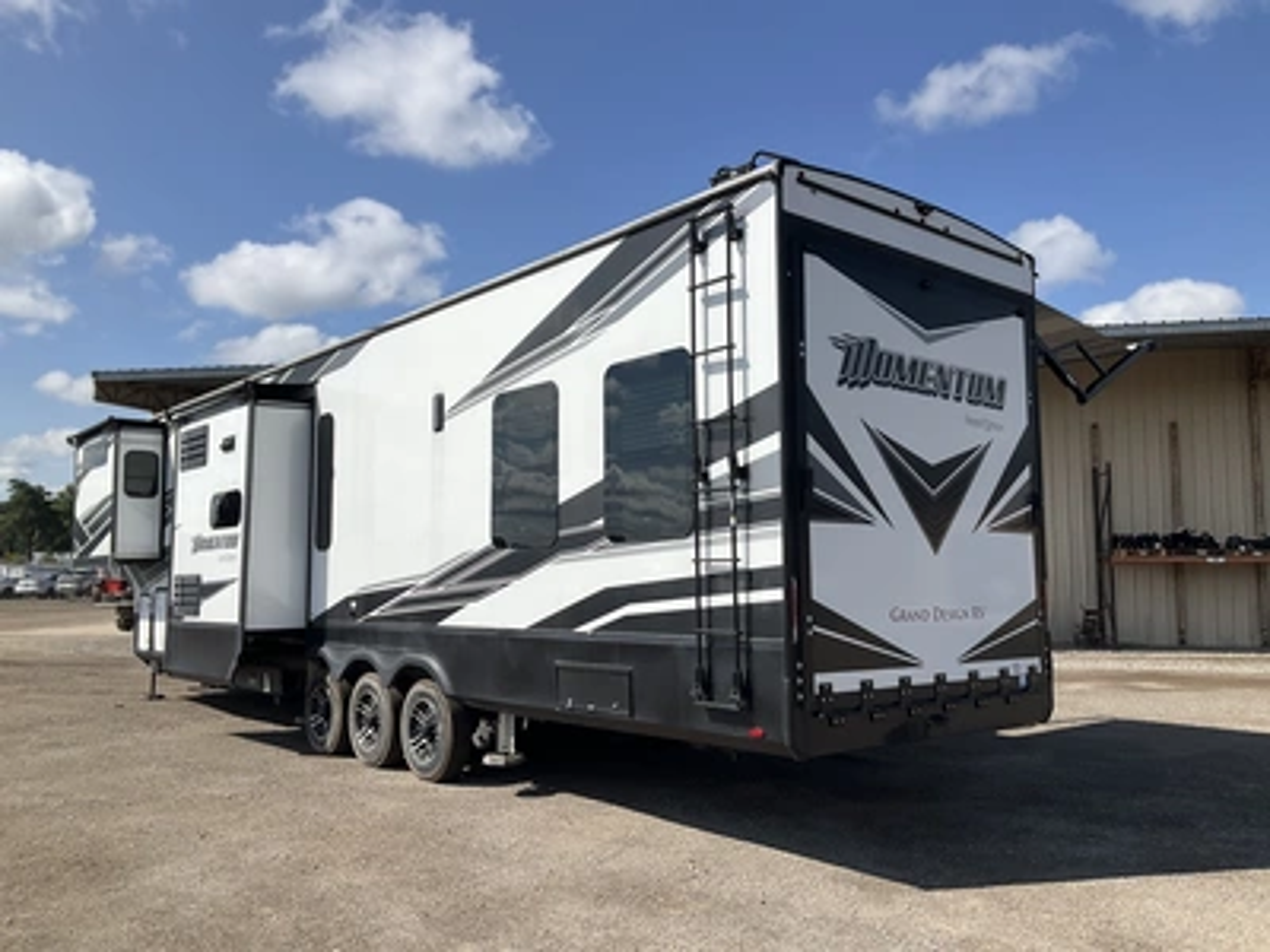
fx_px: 1064
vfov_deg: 48.2
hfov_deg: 61.7
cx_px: 635
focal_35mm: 29
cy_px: 476
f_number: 1.8
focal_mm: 3
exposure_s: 1/2959
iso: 25
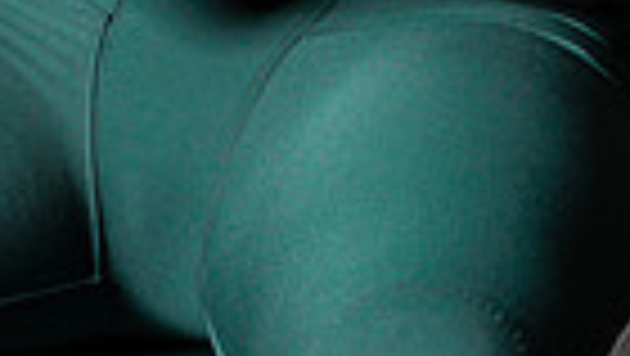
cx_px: 238
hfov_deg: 11.0
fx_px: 3260
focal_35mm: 195
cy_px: -532
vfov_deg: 6.0
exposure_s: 1/320
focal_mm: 58
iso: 100
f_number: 5.6
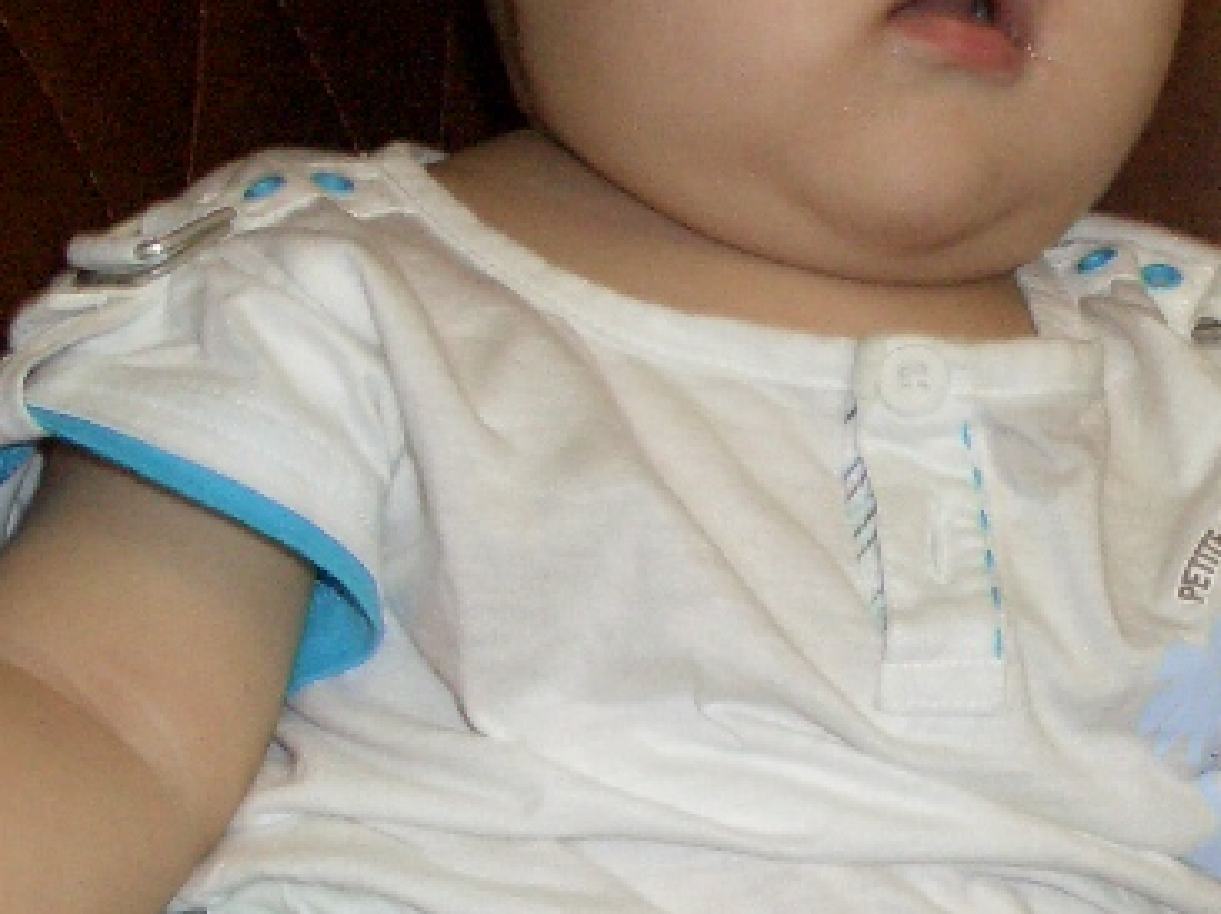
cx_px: 1068
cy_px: 454
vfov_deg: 11.8
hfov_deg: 15.5
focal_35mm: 126
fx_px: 4441
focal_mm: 7.8
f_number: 2.9
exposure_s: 1/60
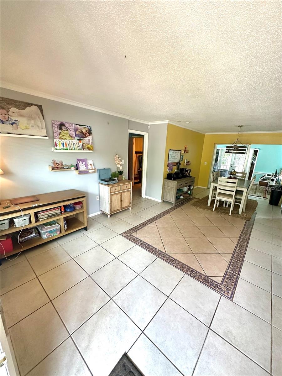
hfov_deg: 85.7
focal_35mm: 14
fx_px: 152
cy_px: 188
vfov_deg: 102.1
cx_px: 141
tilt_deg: -15.0
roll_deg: -3.0
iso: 320
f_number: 2.2
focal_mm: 2.22
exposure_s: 1/99
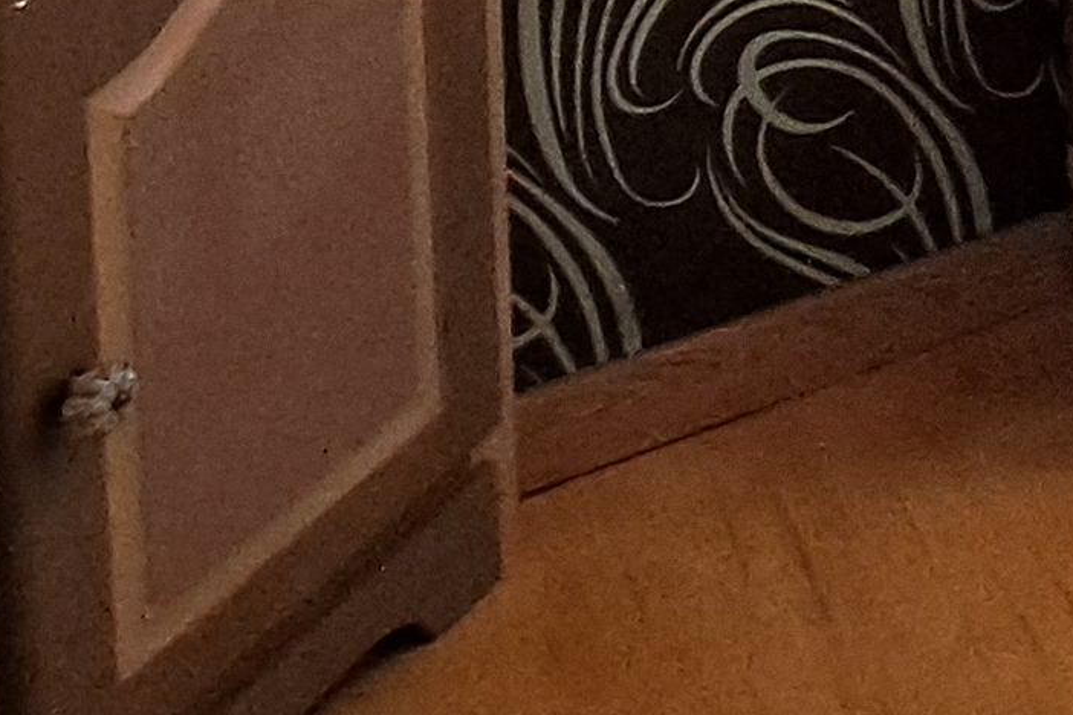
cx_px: 2183
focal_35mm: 77
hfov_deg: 17.8
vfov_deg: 13.3
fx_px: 2295
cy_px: -990
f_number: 2.2
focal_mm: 1.74
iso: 160
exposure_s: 1/50
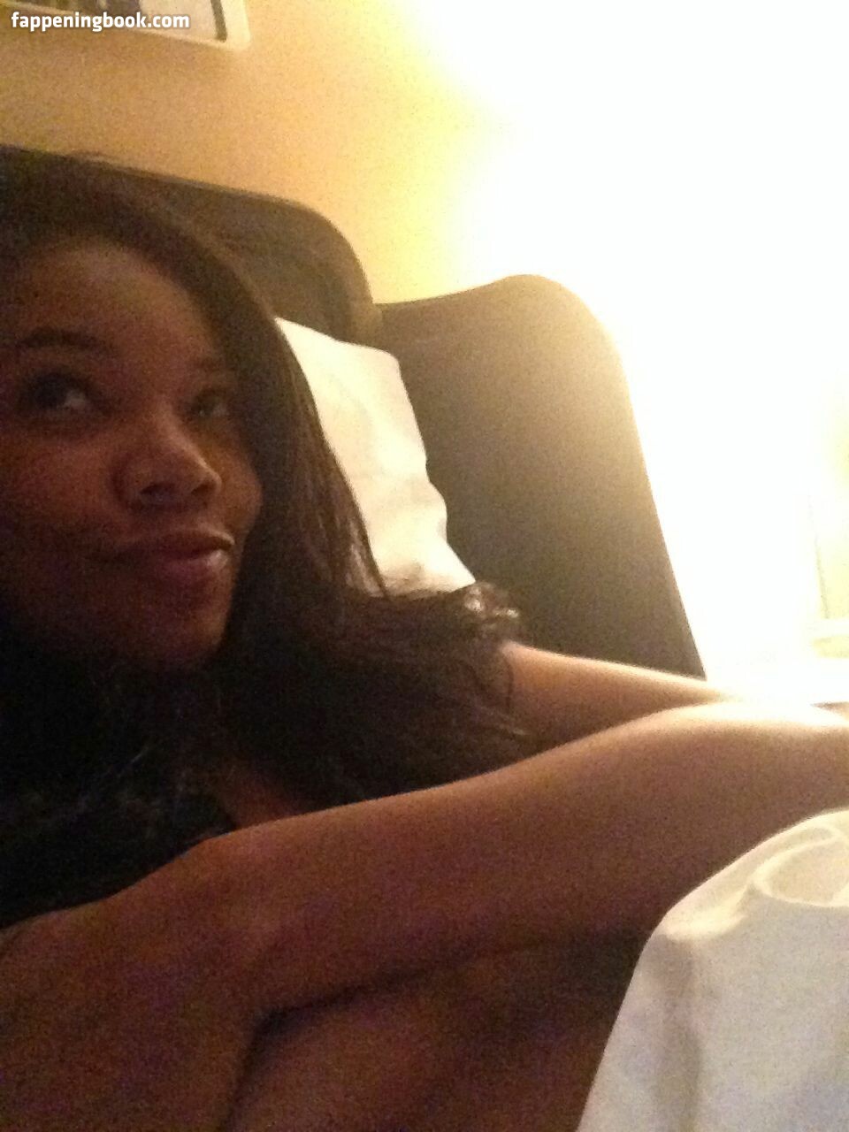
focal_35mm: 35
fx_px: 1145
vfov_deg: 52.6
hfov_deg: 40.7
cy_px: 566
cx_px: 424
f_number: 2.4
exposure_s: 1/15
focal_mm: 2.18
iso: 1000
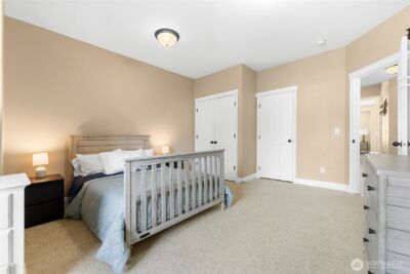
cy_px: 137
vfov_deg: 81.3
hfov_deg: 104.2
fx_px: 159
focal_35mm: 14
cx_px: 205
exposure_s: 1/40
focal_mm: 14
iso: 400
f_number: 3.2
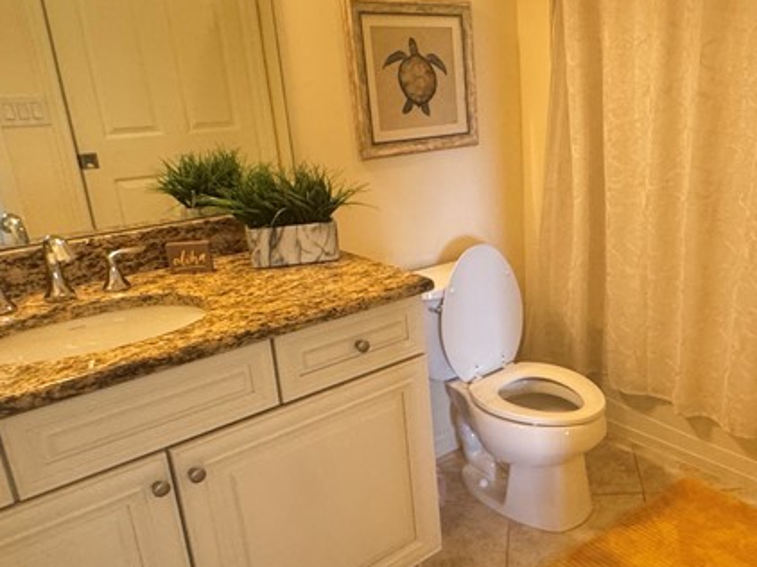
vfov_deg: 41.7
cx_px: 617
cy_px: 307
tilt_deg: -20.8
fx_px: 743
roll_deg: -1.1
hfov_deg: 50.4
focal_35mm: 34
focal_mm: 2.22
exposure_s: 1/60
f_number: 2.2
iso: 500
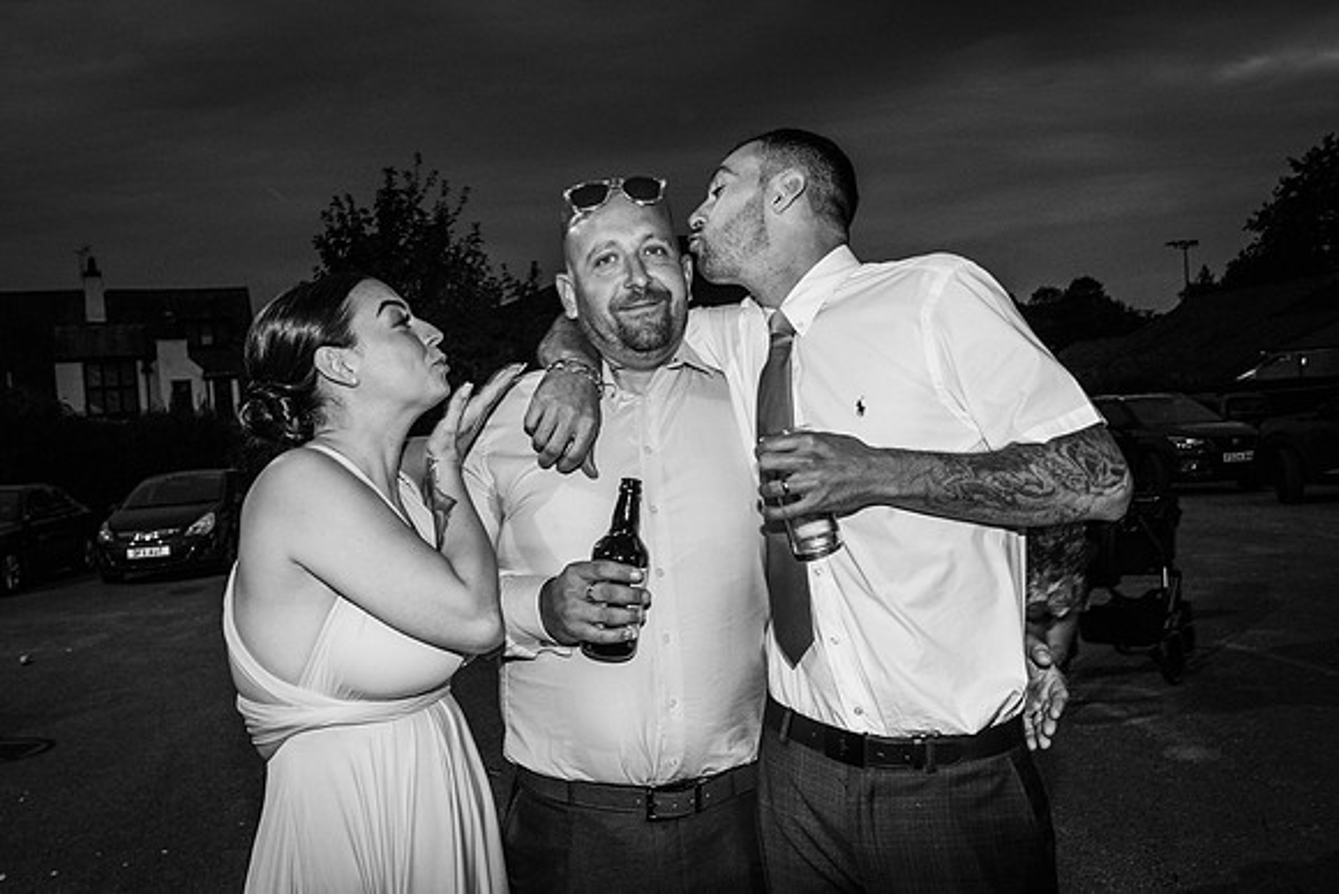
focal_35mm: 30
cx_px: 670
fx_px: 1116
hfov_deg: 61.9
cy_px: 447
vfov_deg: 43.6
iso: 640
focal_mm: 20
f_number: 5
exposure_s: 1/40
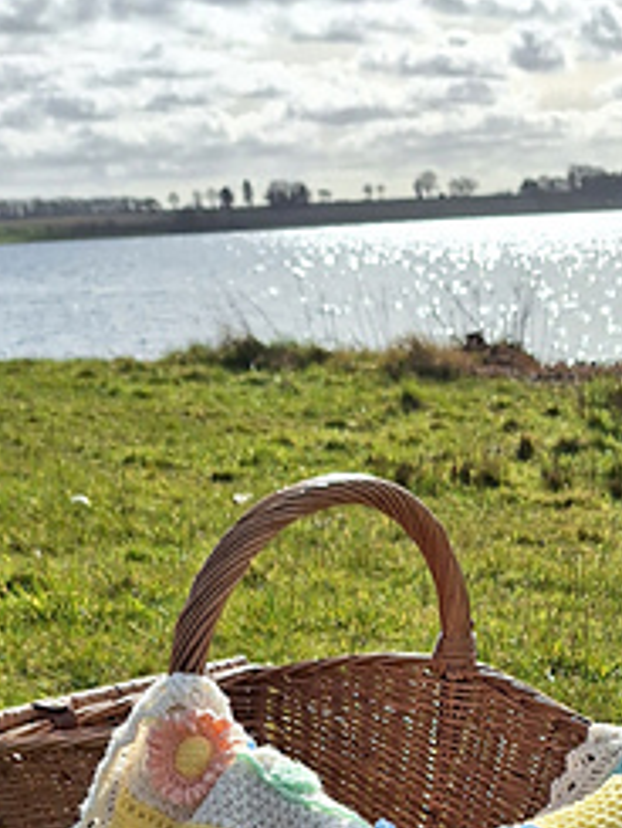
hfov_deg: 24.3
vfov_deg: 27.2
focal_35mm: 60
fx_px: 1436
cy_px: 1061
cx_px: 434
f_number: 1.8
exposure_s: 1/6536
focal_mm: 5.54
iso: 40
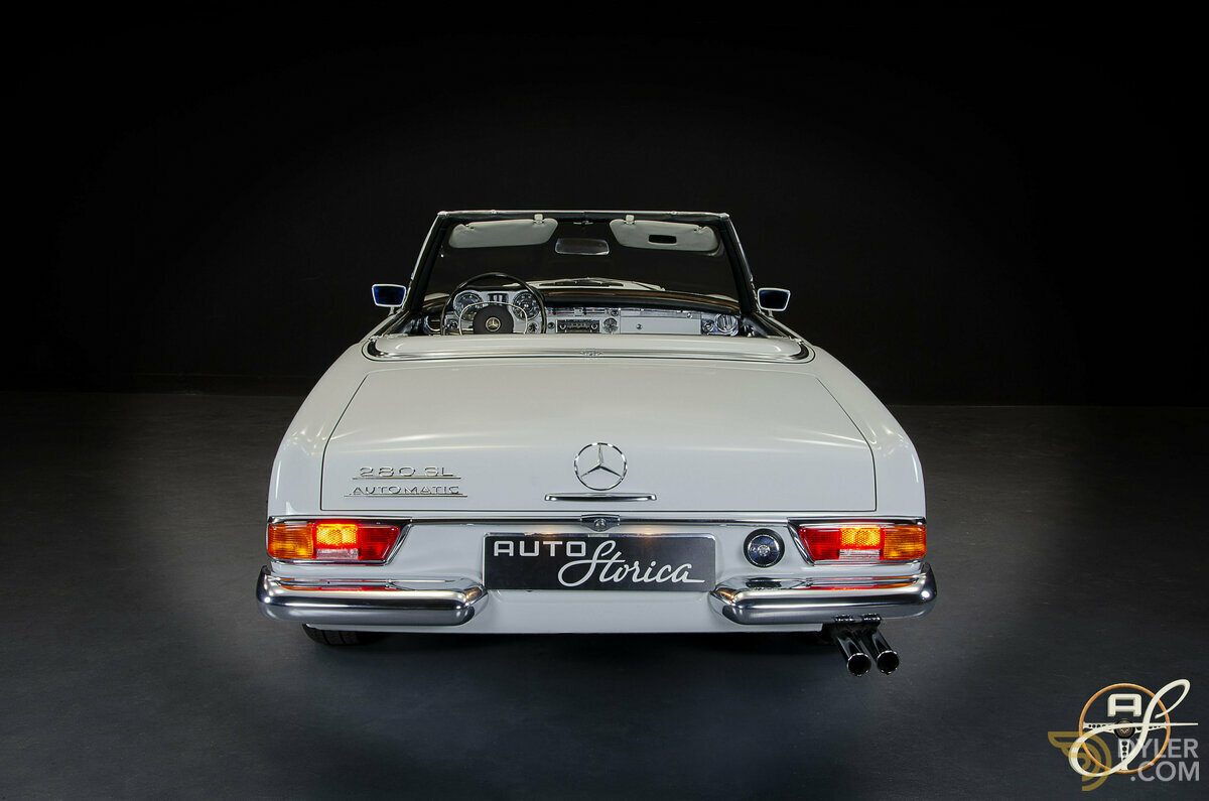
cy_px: 400
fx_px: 1207
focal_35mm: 36
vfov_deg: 36.7
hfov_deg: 53.2
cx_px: 604
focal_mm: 24
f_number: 14
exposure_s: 1/1.25
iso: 200
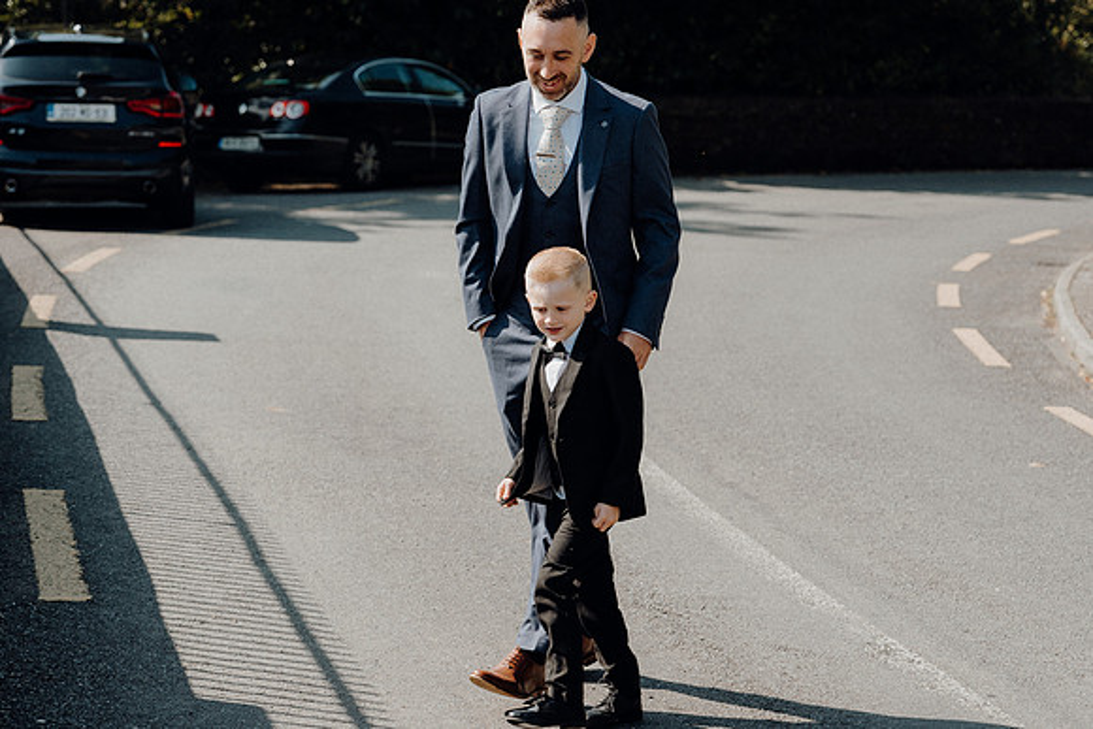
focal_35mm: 105
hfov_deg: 19.4
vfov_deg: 13.0
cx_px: 546
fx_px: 3190
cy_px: 364
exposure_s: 1/800
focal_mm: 70
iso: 125
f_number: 3.5
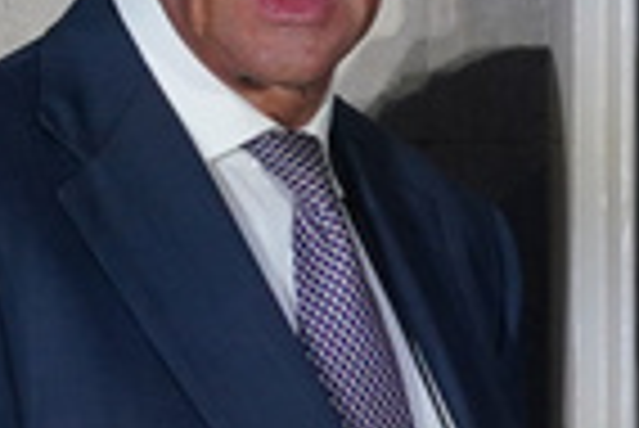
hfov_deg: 1.4
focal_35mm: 1443
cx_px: 1706
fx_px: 25639
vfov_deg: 1.0
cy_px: 599
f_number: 2.8
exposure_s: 1/800
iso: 1000
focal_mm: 200
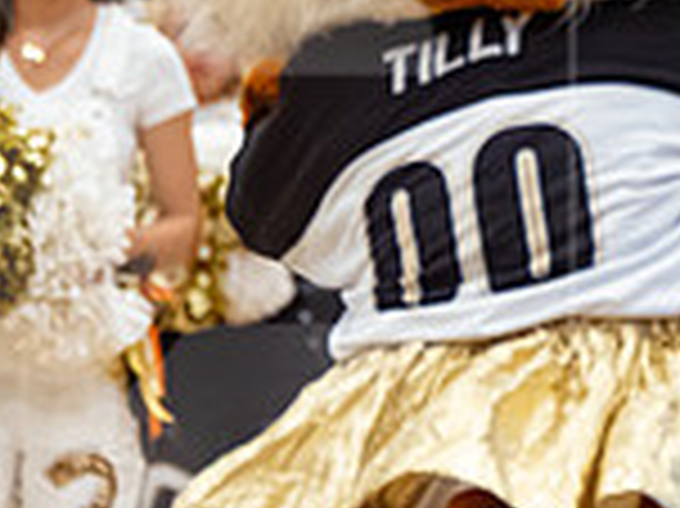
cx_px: 811
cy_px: 110
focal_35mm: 530
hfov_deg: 3.7
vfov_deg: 2.8
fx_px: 10403
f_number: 3.2
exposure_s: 1/1000
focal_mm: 143
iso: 3200
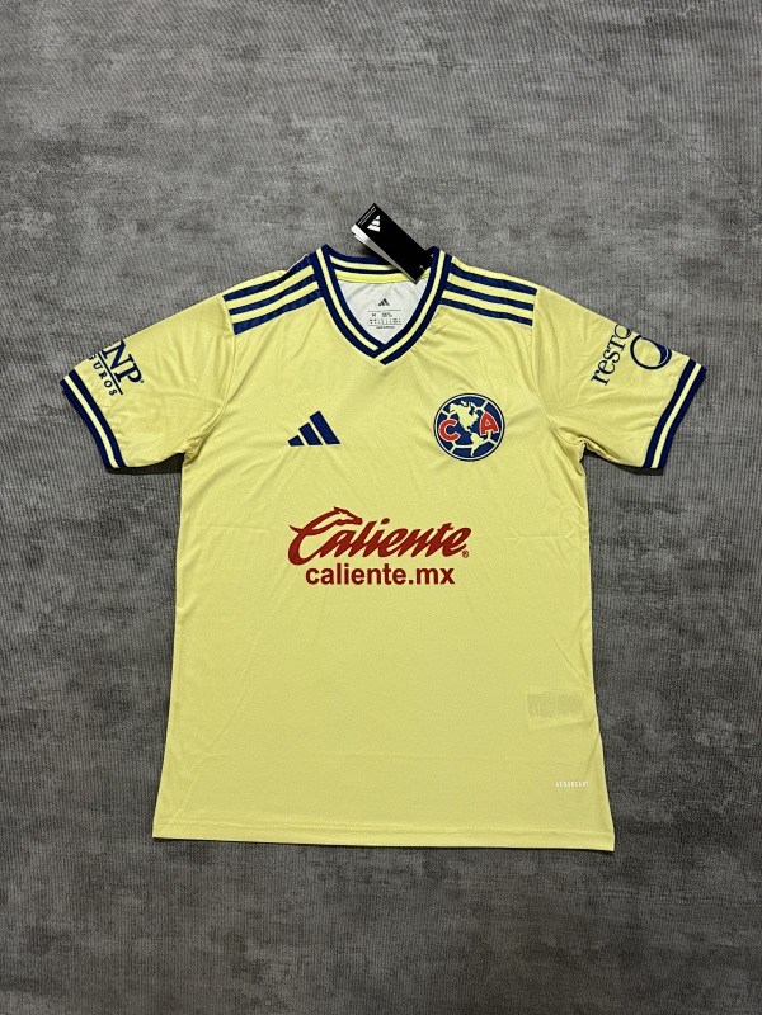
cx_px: 381
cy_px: 508
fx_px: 704
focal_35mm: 24
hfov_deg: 56.8
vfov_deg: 71.6
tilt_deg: -79.5
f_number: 1.78
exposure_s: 1/50
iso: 125
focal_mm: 6.76
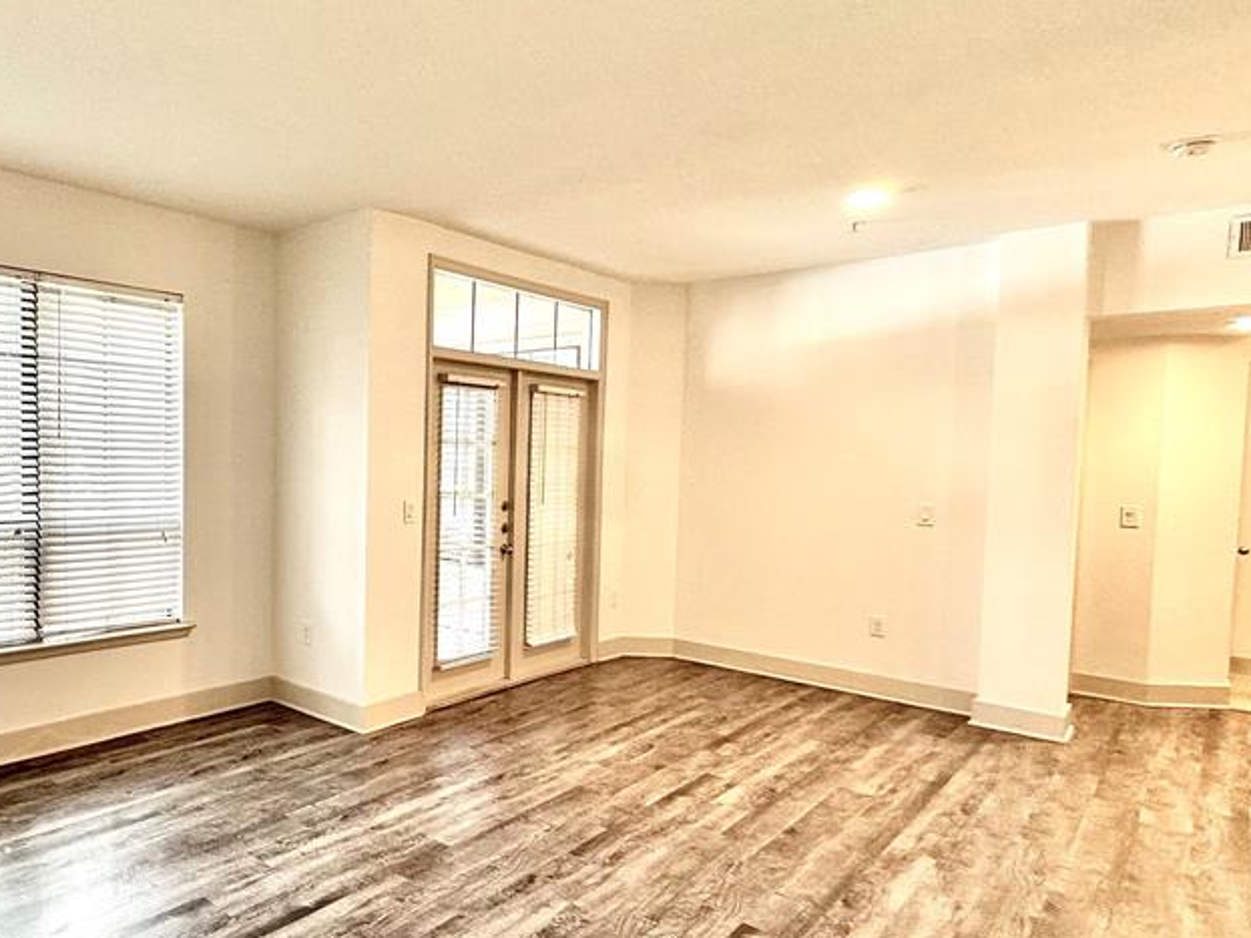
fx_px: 831
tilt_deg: -4.4
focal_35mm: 23
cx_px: 293
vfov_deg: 58.8
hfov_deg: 68.5
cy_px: 498
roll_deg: -1.0
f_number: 2.2
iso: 200
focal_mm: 2.22
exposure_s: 1/60
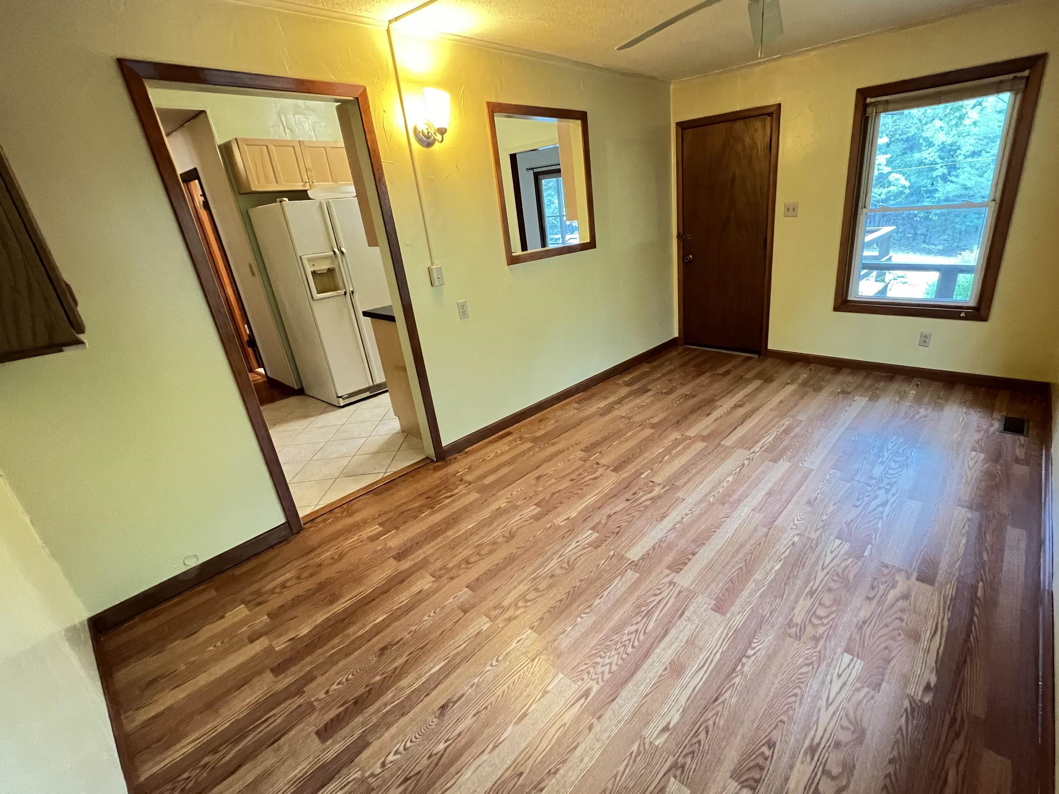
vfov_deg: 81.8
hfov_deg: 97.8
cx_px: 586
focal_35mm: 15
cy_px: 400
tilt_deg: -22.3
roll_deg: +4.6
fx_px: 459
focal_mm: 1.57
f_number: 1.8
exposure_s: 1/40
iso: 640
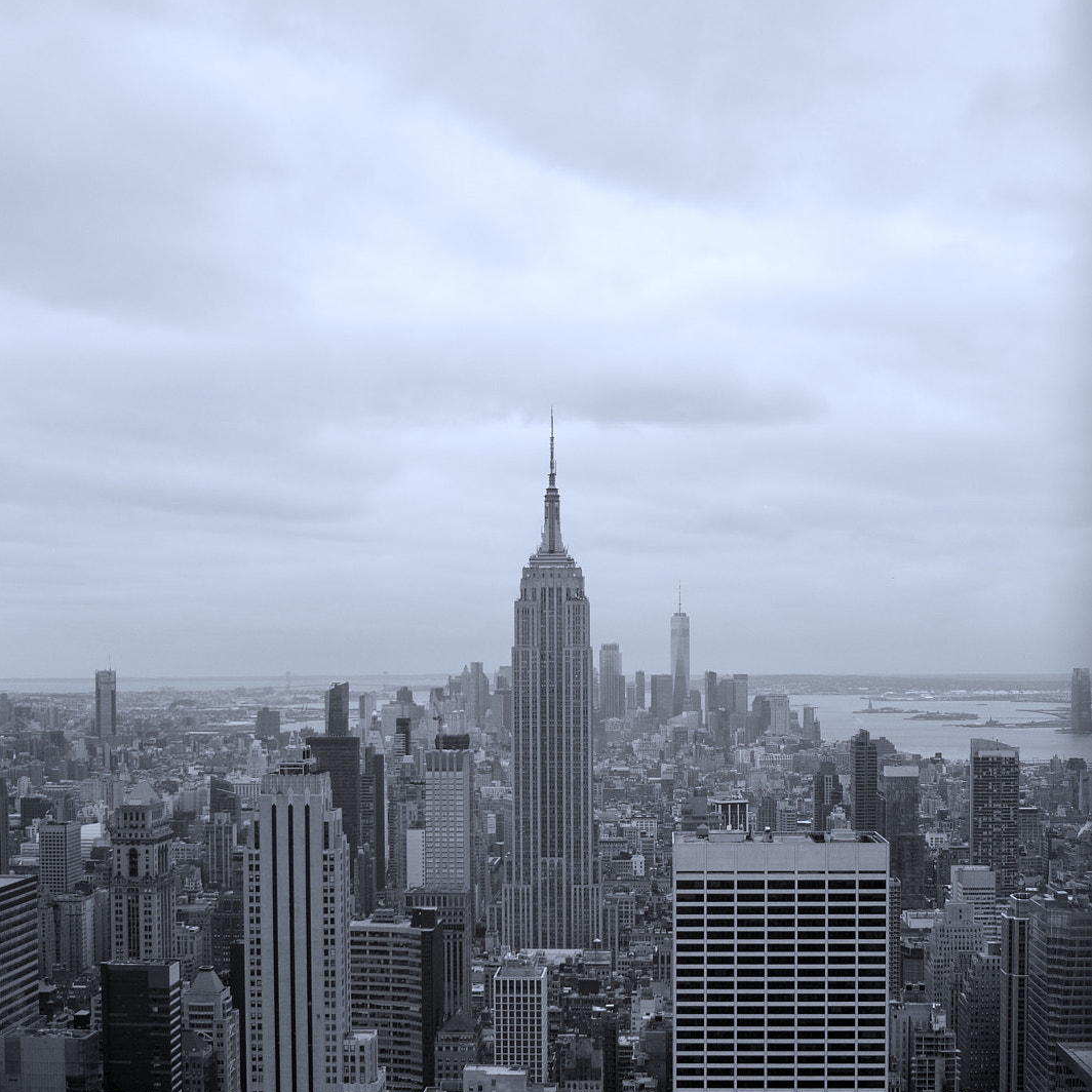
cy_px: 686
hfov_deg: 36.8
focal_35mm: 46
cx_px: 546
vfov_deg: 36.6
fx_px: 1642
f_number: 2.8
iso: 400
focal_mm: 24
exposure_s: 1/4000
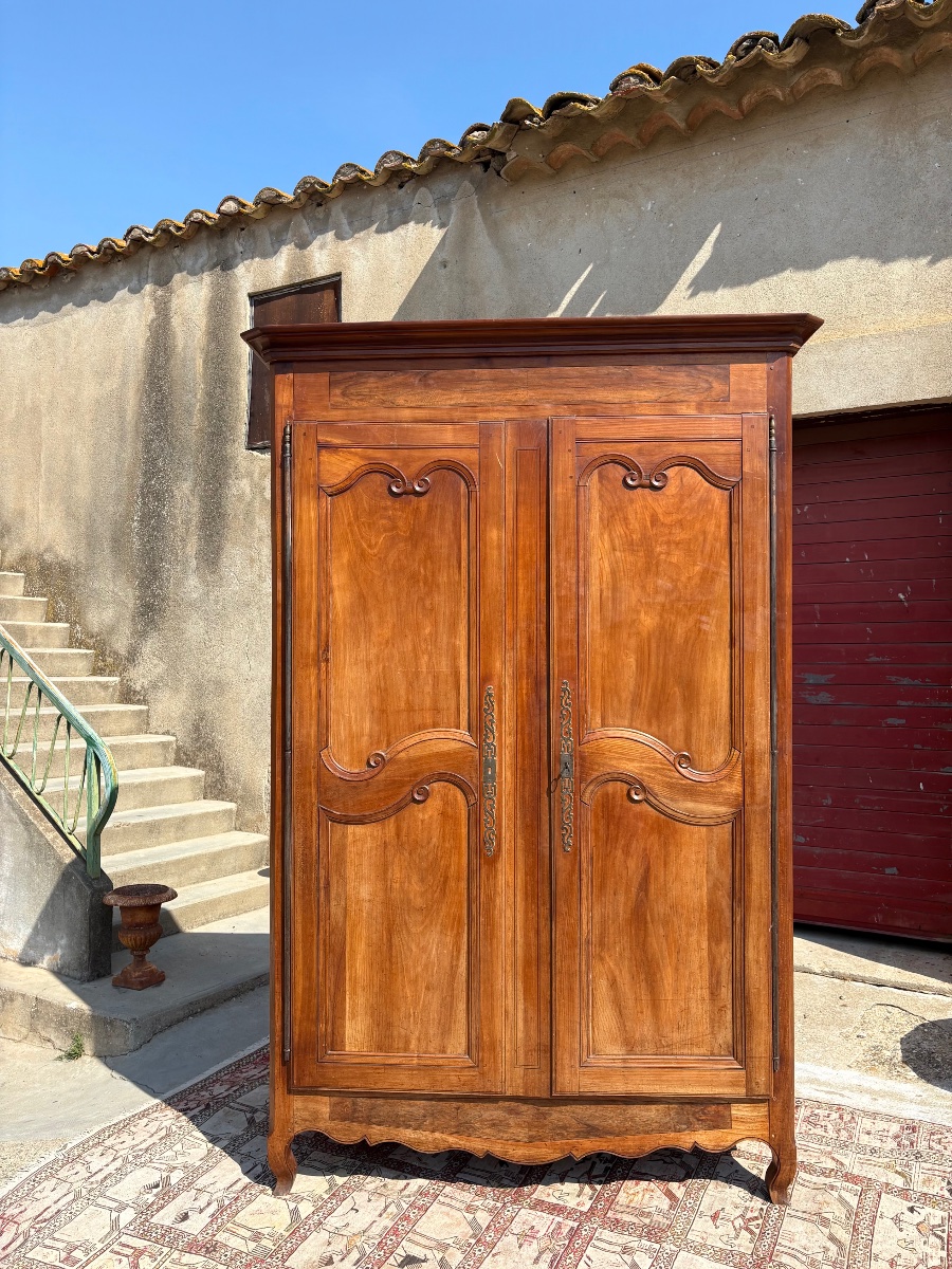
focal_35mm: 26
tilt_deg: +2.5
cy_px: 634
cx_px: 476
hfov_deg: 53.1
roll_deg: -0.8
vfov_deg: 67.3
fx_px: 953
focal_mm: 5.96
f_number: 1.6
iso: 50
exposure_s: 1/2283
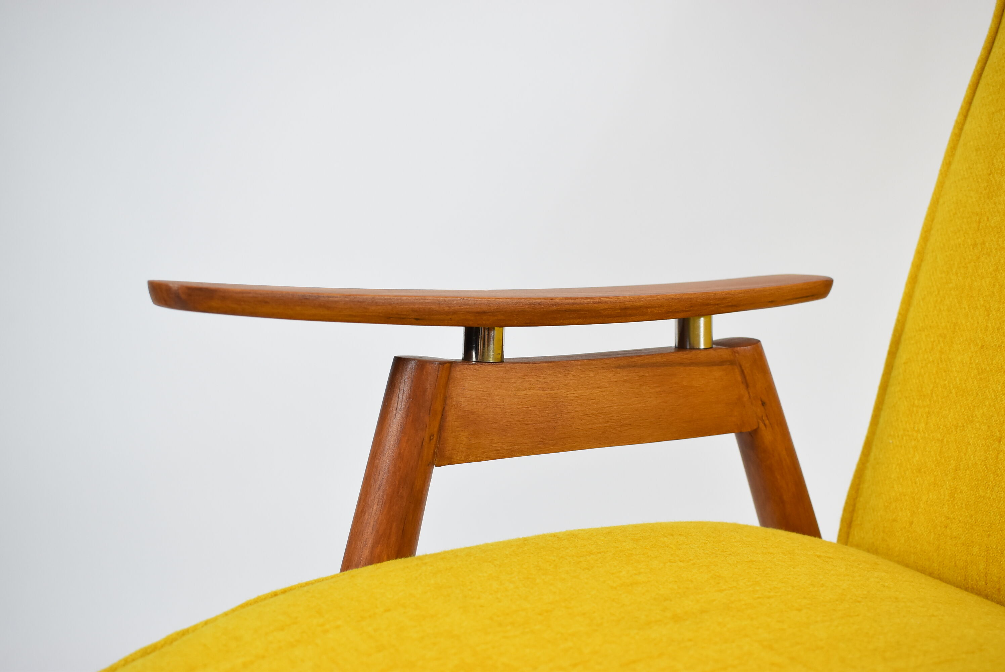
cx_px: 502
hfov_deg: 49.5
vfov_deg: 34.3
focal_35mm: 39
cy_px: 336
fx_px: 1090
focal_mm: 26
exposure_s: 1/125
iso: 800
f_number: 5
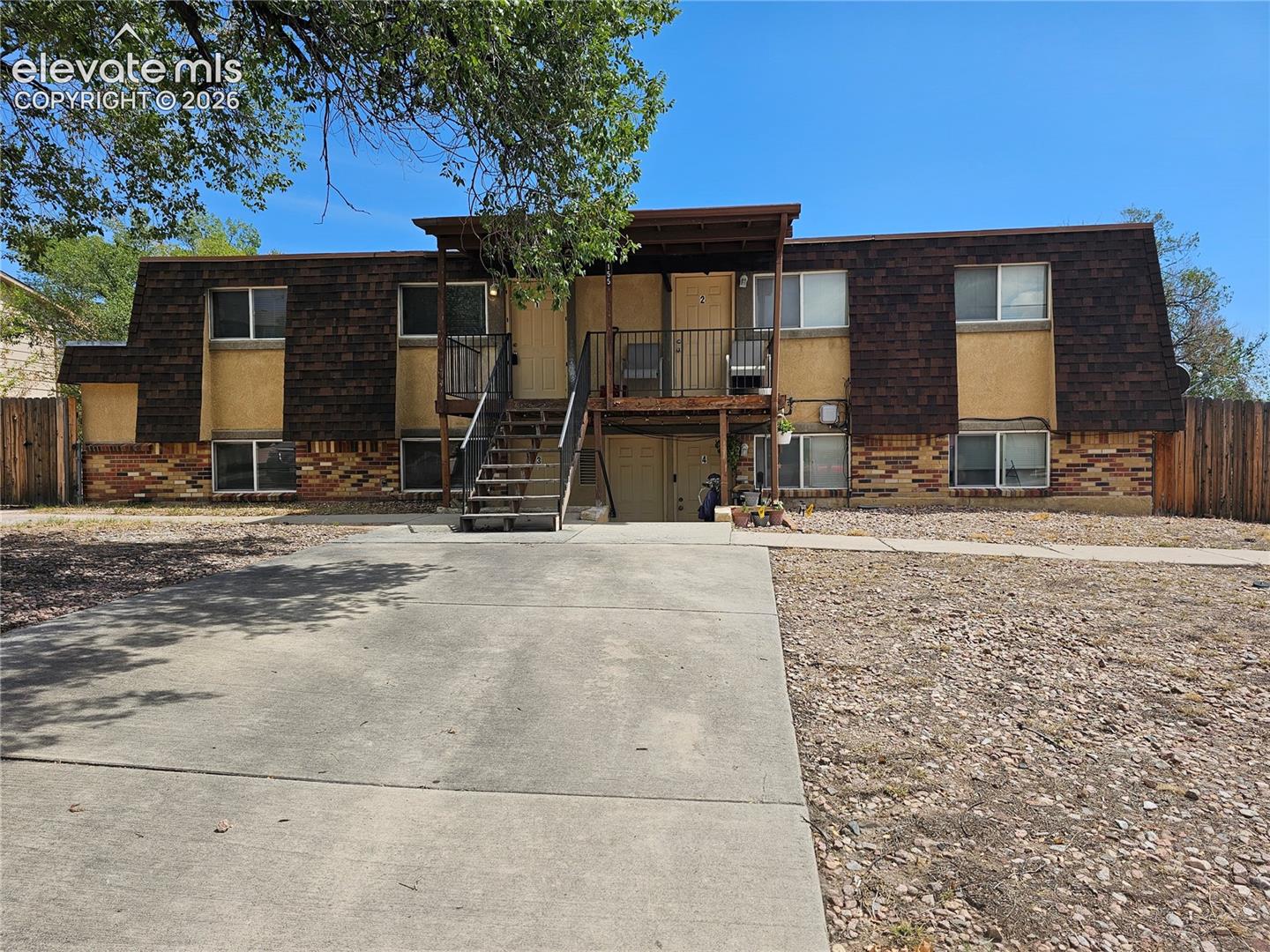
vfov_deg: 58.9
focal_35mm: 23
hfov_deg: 73.9
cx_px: 635
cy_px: 476
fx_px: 844
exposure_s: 1/827
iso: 10
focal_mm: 6.3
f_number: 1.7
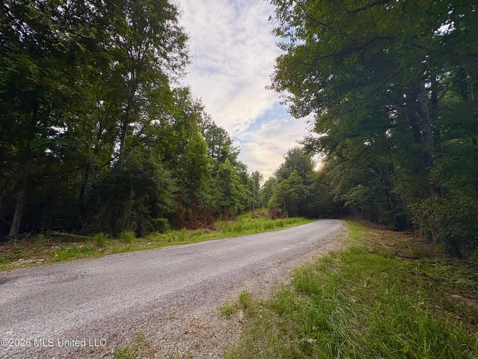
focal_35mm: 14
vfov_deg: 85.7
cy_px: 180
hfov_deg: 102.1
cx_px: 239
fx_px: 193
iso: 40
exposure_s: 1/282
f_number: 2.2
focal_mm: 2.2
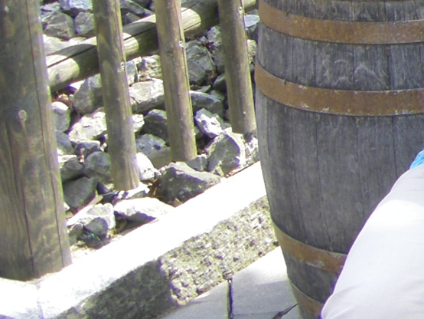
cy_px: -75
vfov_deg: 9.3
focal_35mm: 158
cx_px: 848
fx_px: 1936
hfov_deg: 11.3
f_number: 3.5
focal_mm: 6.3
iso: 64
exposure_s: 1/125
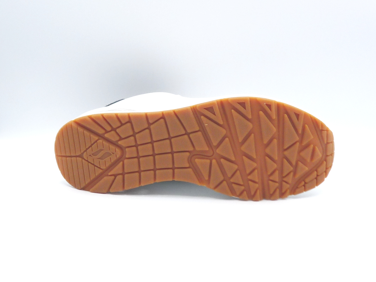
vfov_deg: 28.0
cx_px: 188
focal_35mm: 52
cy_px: 141
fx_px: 565
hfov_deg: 36.8
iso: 100
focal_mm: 5.3
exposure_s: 1/200
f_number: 4.5
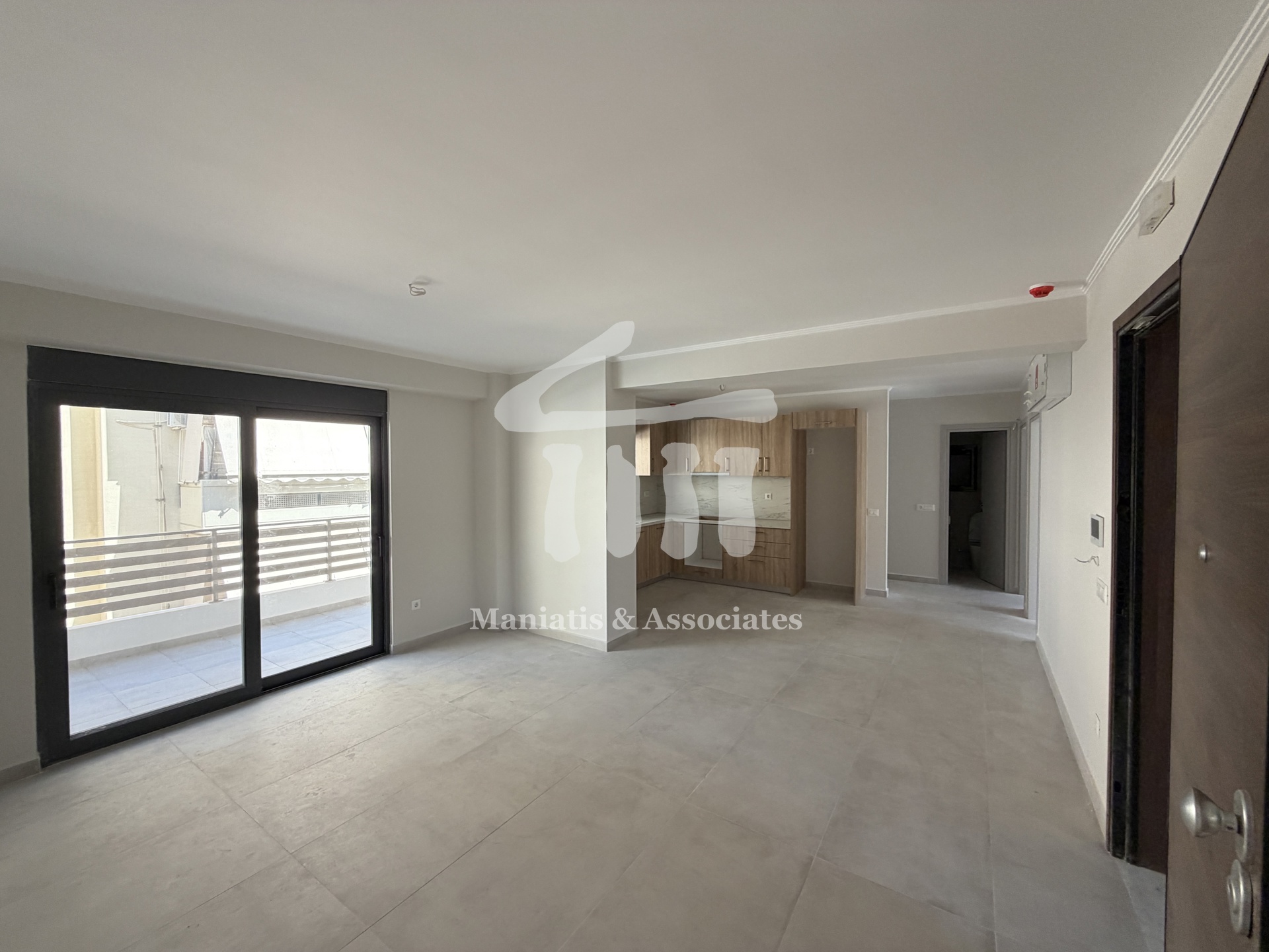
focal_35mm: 14
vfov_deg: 85.7
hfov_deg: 102.1
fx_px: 513
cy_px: 476
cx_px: 634
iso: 125
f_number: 2.2
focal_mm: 2.22
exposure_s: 1/121
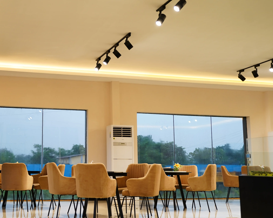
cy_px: 113
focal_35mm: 50
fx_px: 404
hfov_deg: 36.4
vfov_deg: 30.3
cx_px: 67
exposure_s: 1/80
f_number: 2.8
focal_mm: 33
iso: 320
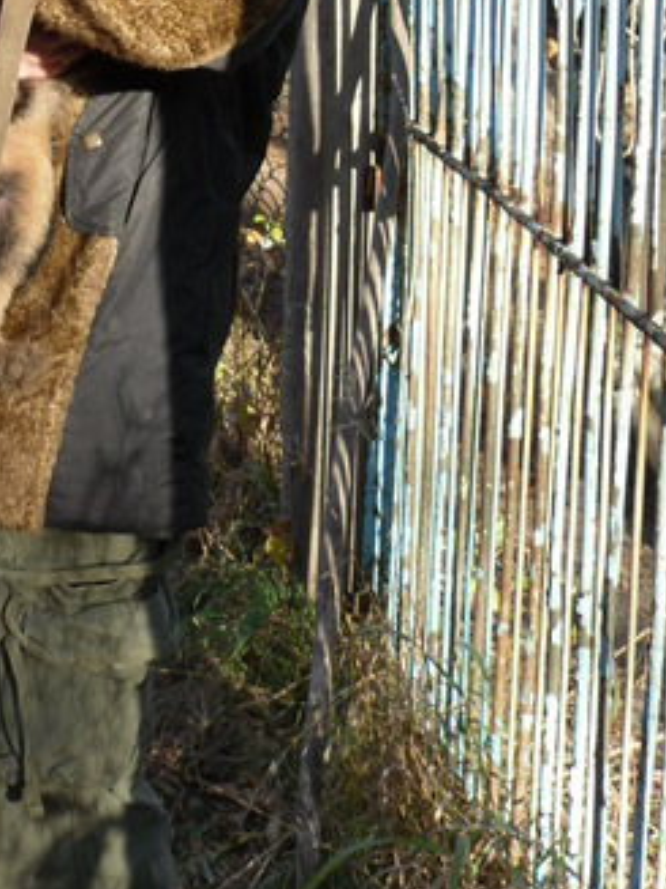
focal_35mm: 75
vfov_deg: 24.9
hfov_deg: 19.3
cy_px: 22
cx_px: 91
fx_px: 1925
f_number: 3.5
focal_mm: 6.3
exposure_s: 1/139
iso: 80
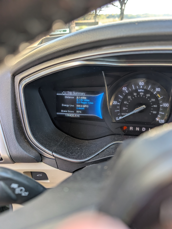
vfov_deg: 71.5
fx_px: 159
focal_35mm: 24
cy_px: 114
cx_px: 86
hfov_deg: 56.9
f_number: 1.68
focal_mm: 6.9
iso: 43
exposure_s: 1/79.2
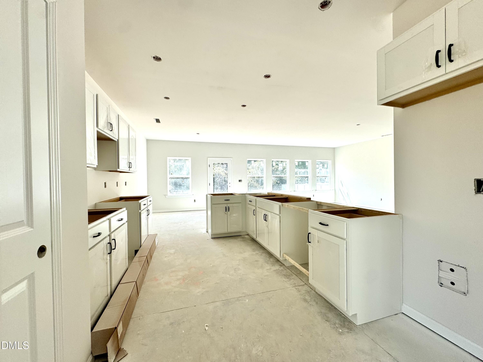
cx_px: 242
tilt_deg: -0.7
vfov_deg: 85.7
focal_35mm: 14
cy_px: 181
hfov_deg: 102.1
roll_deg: +0.9
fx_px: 195
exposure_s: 1/381
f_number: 2.2
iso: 40
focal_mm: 2.22
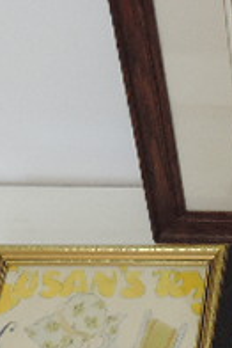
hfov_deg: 12.5
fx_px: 984
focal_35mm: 102
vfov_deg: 20.0
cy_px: 224
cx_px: 383
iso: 400
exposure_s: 1/30
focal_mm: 5.3
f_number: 3.1
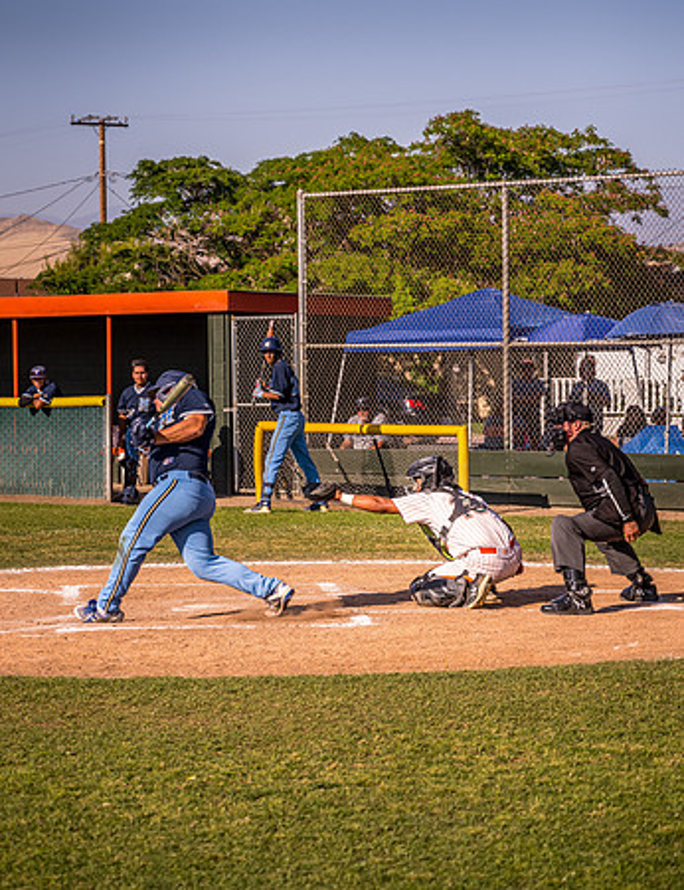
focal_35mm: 100
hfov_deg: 15.0
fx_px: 2592
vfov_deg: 19.5
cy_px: 445
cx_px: 230
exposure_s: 1/1000
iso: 200
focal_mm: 70
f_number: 4
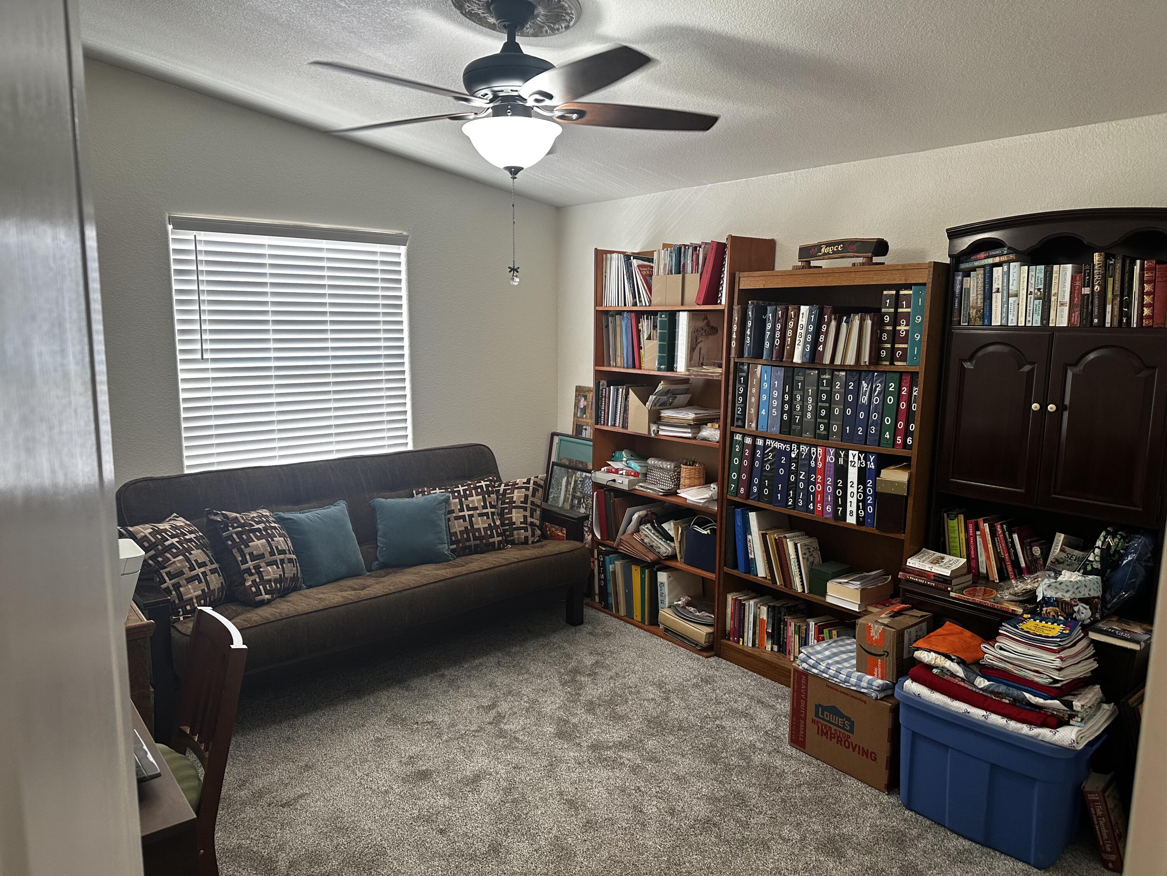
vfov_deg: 56.8
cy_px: 438
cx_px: 584
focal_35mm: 24
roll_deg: -0.4
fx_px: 809
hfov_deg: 71.6
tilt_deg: -8.1
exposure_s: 1/60
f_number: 1.78
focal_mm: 6.86
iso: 160
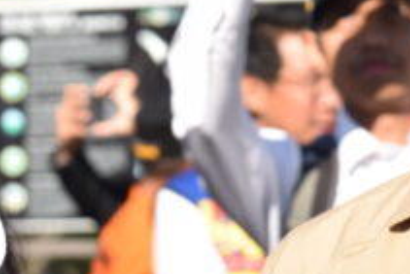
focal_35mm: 356
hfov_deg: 5.8
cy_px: 195
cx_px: -107
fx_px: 4057
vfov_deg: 3.9
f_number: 7.1
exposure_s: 1/200
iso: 100
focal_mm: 98
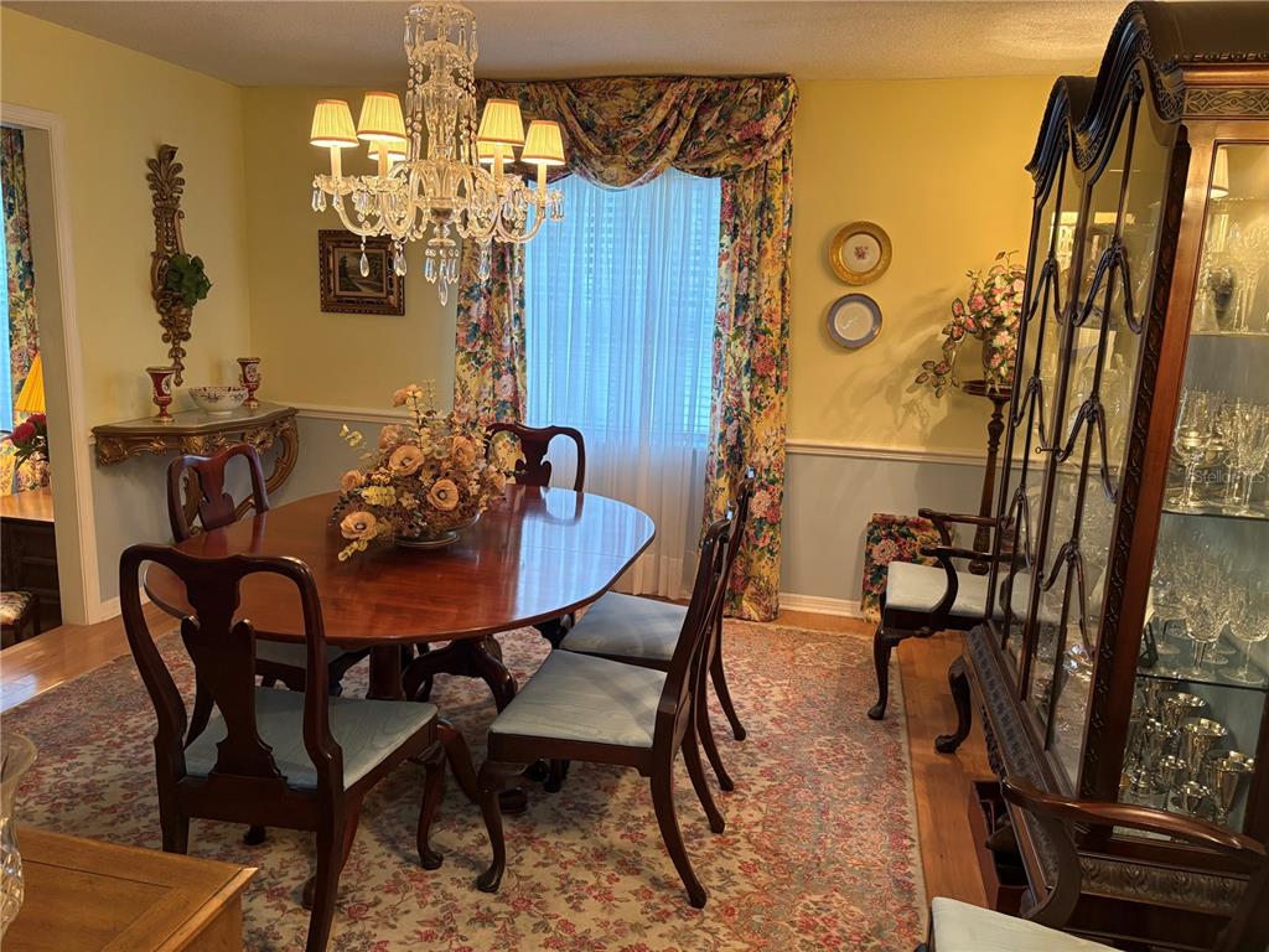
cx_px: 634
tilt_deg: -10.6
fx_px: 953
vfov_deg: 53.1
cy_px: 476
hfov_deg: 67.3
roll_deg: -1.2
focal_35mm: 26
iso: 160
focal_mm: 5.96
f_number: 1.6
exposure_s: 1/60
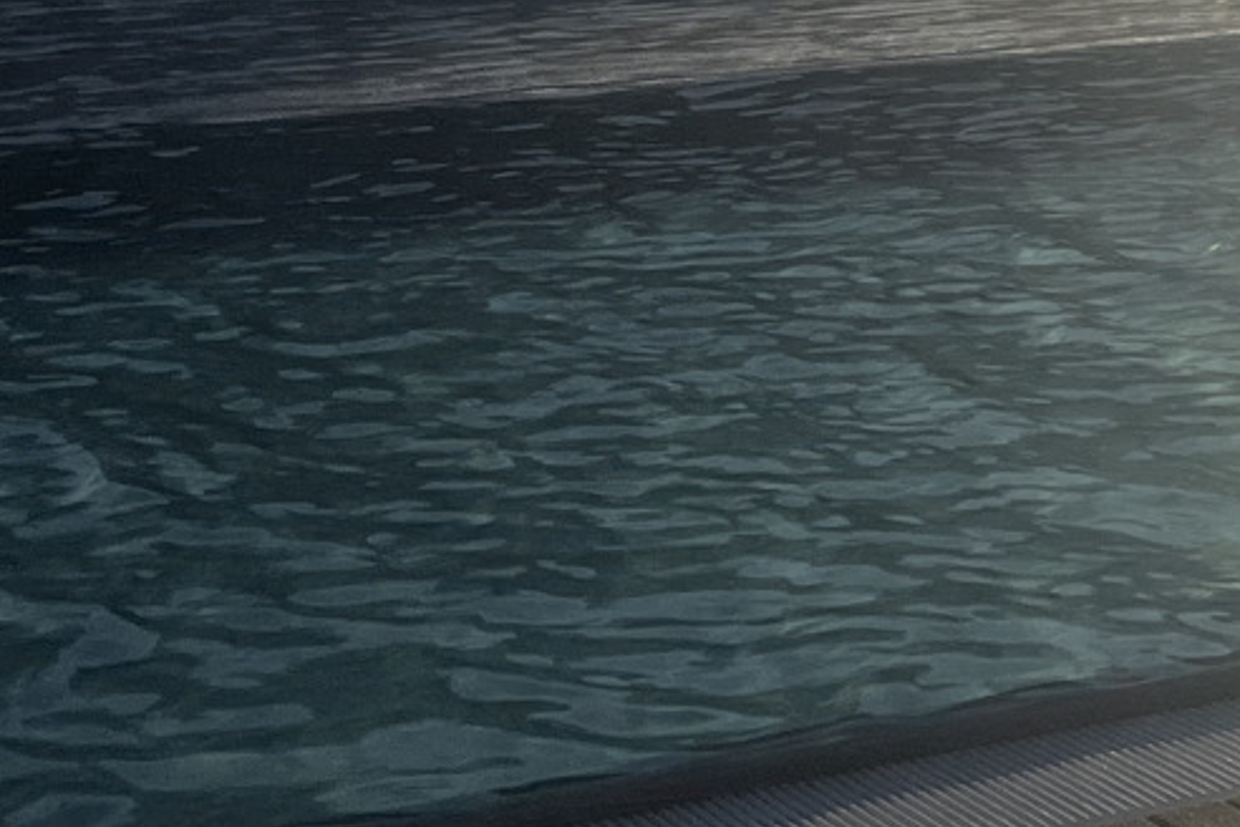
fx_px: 3789
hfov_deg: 17.8
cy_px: -744
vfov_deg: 11.4
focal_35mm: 110
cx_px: 1454
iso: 32
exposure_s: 1/17241
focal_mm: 5.1
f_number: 1.6
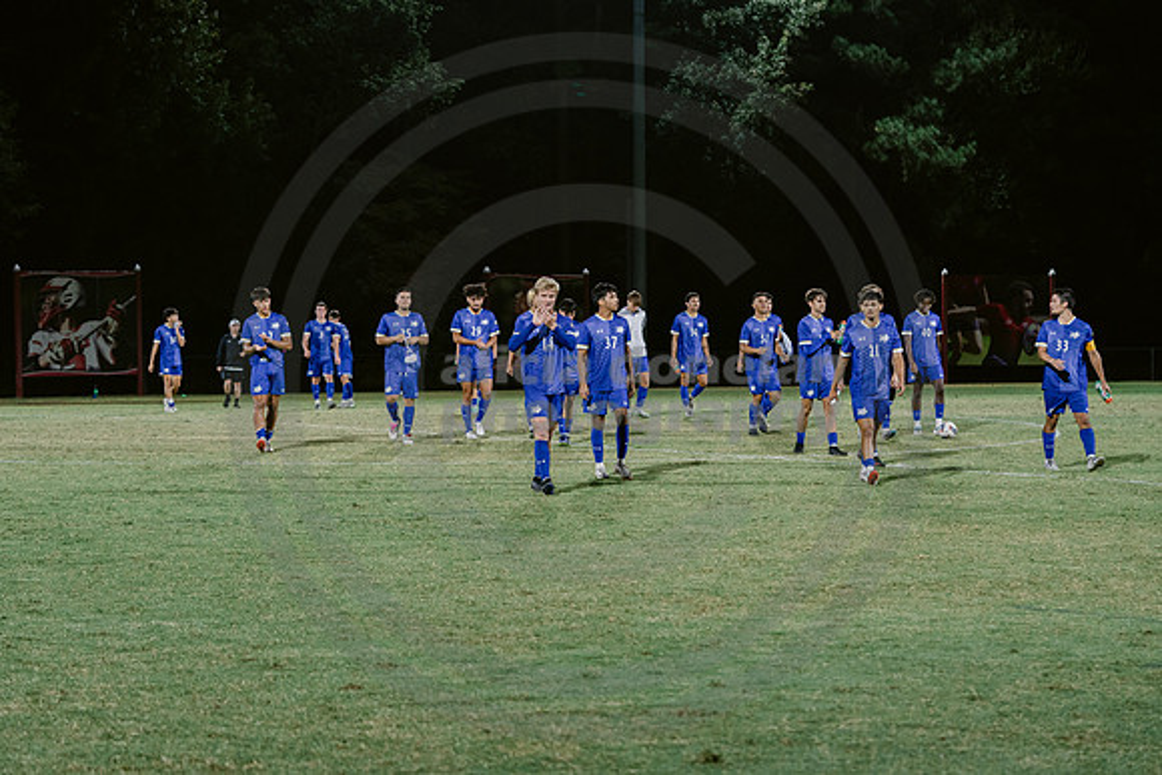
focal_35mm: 90
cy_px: 388
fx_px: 2906
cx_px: 581
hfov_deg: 22.6
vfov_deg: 15.2
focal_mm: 90
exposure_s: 1/200
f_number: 4
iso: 2000
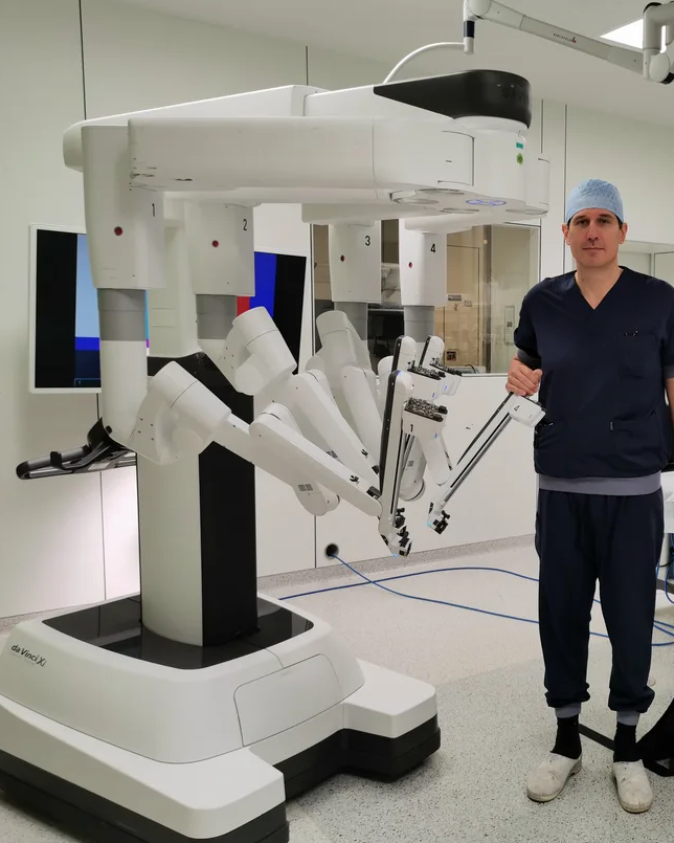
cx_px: 562
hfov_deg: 39.2
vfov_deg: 50.3
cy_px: 429
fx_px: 898
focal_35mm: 36
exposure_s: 1/162
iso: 50
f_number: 1.8
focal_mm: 5.58
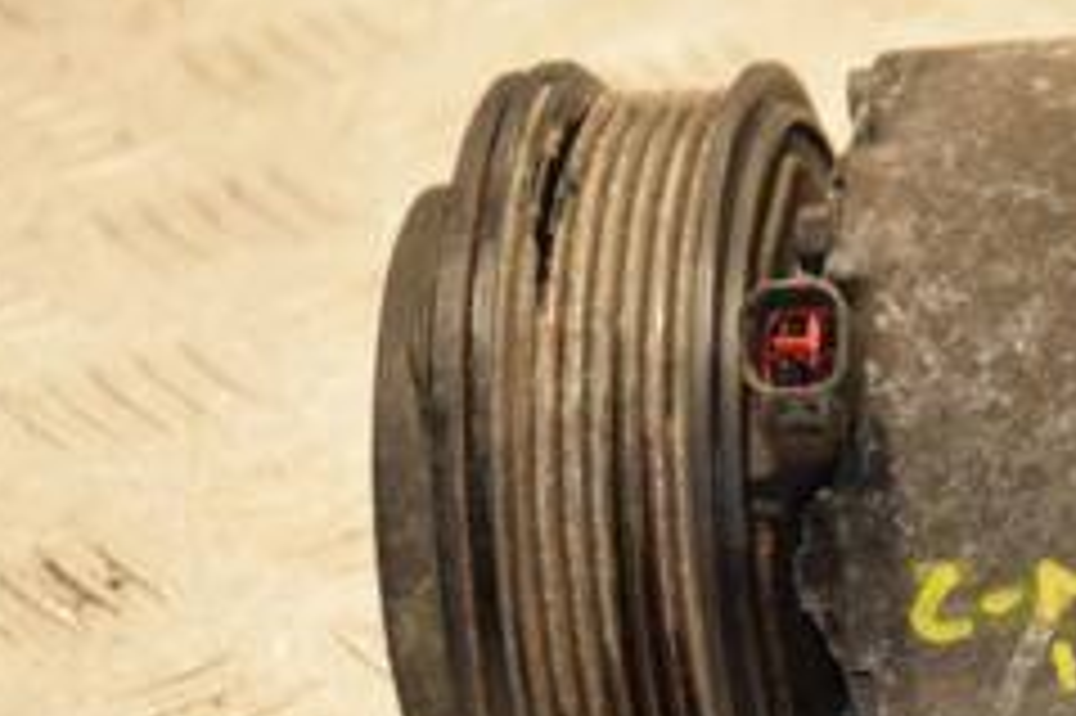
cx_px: 1319
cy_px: 378
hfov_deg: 7.7
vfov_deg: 5.2
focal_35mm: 264
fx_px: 7885
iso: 800
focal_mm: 70
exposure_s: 1/100
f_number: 5.3
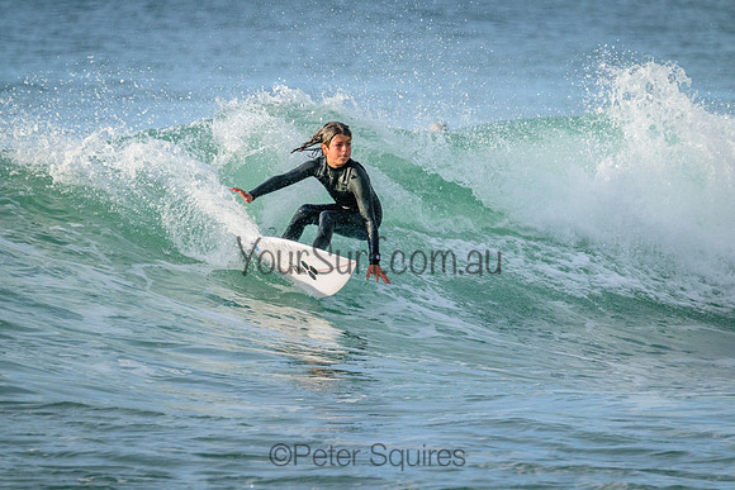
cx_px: 368
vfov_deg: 2.2
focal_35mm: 620
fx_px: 12661
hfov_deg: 3.3
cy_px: 245
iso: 3200
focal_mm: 620
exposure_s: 1/1250
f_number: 11
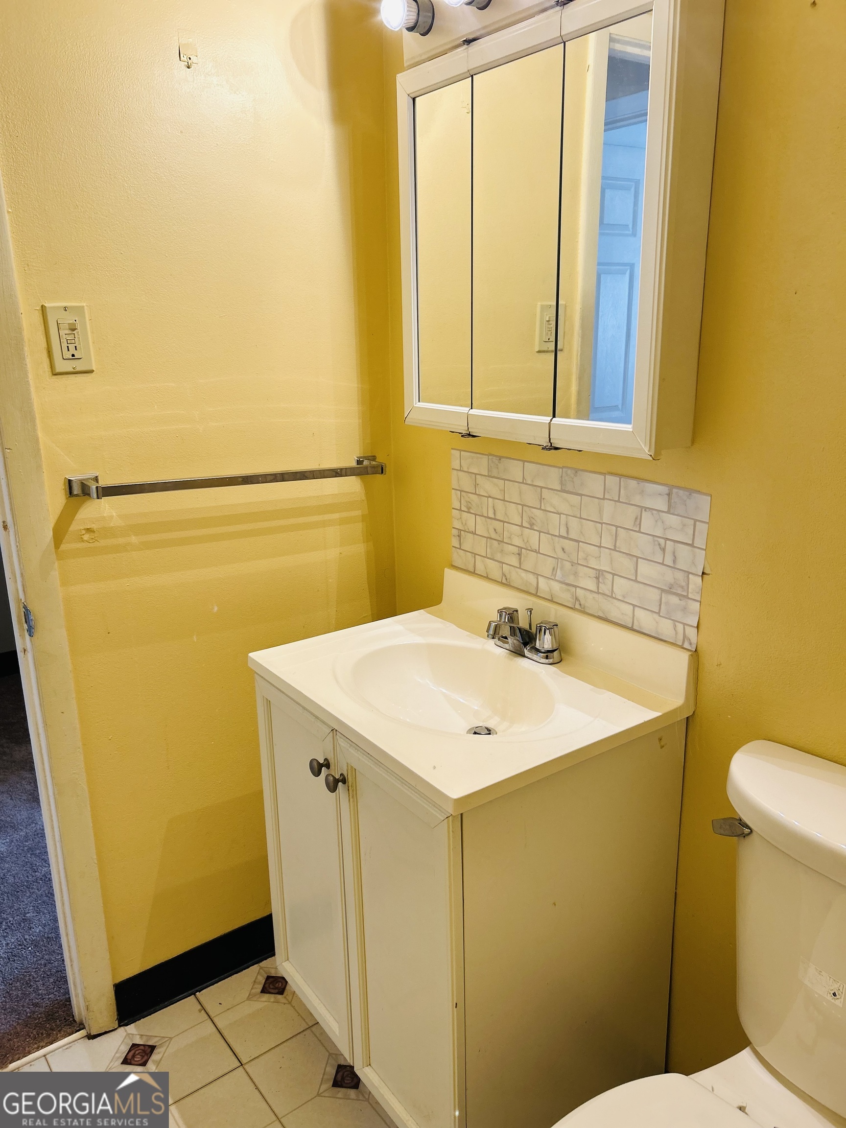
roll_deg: +0.4
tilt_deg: -16.1
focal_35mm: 26
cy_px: 564
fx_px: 847
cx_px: 423
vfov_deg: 67.3
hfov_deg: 53.1
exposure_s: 1/120
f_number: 1.5
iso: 80
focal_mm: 5.7
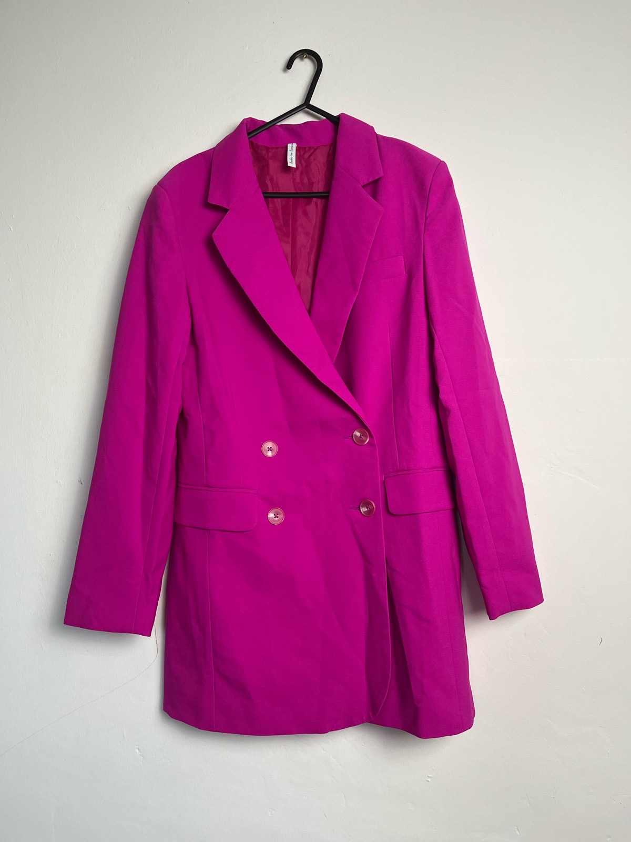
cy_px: 421
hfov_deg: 53.1
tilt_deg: +1.1
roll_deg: +2.6
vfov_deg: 67.3
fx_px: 632
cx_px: 316
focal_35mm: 26
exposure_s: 1/100
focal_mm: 5.1
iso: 125
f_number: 1.6
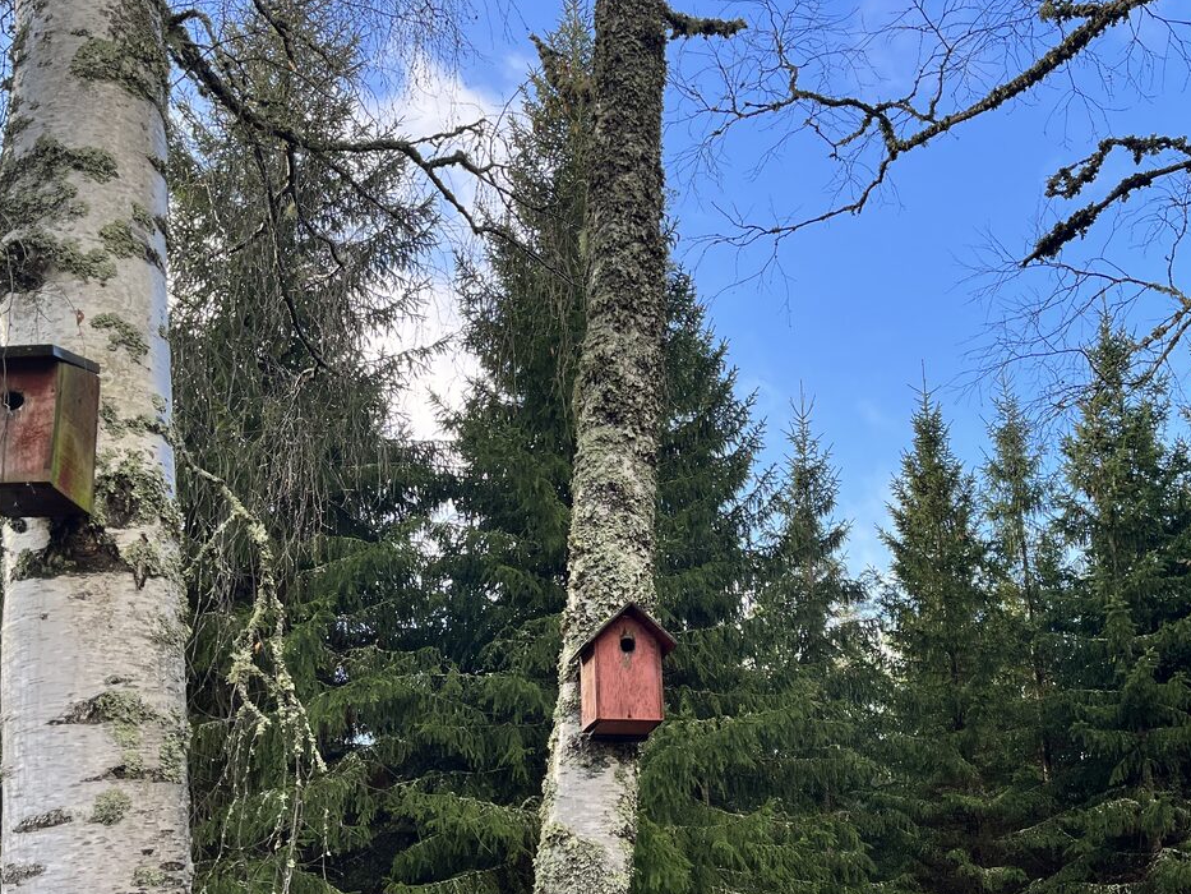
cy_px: 557
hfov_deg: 47.7
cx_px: 671
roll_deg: +1.9
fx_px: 1342
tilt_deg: +19.0
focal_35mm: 39
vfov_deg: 36.6
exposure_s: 1/688
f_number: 1.6
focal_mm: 5.1
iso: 50
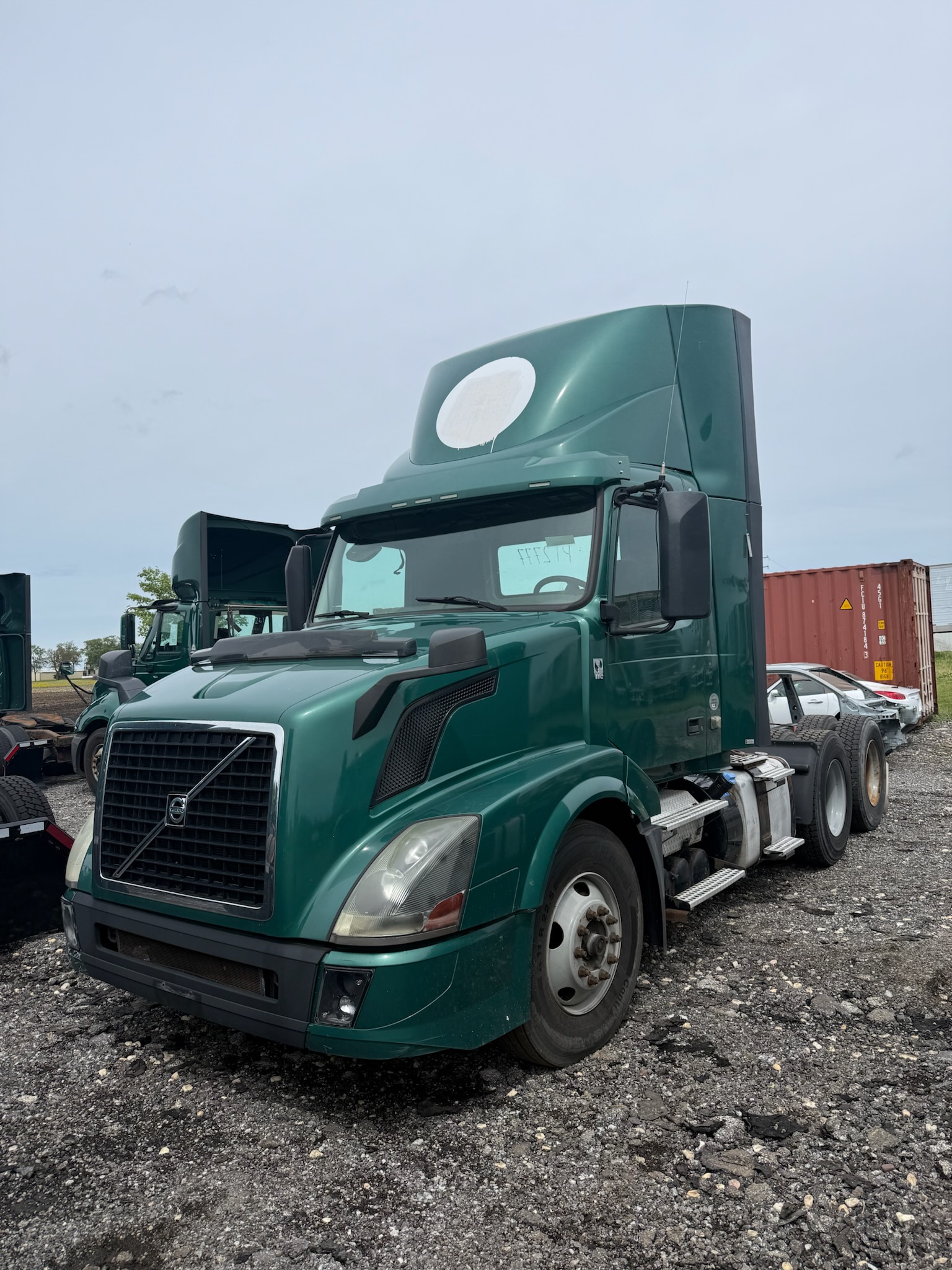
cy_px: 635
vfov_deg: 71.6
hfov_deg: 56.8
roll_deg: +3.4
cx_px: 476
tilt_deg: +3.5
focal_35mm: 24
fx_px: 880
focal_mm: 6.76
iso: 80
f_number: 1.78
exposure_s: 1/6711
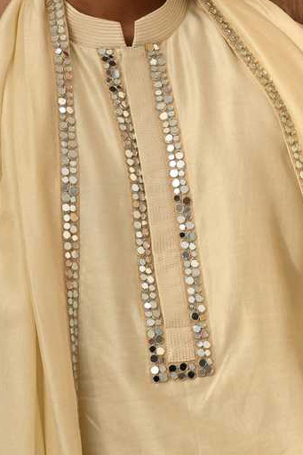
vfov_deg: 25.1
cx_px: 151
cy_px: 226
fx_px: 1023
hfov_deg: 16.8
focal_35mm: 81
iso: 250
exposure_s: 1/100
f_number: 8
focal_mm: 79
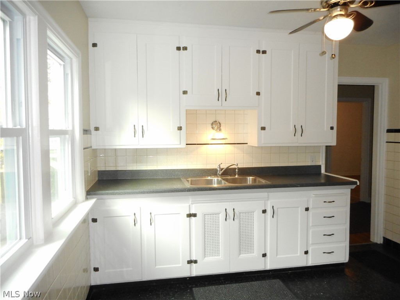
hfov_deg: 69.4
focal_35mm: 25
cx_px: 200
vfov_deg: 54.9
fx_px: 289
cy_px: 150
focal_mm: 4.5
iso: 320
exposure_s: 1/30
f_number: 3.7
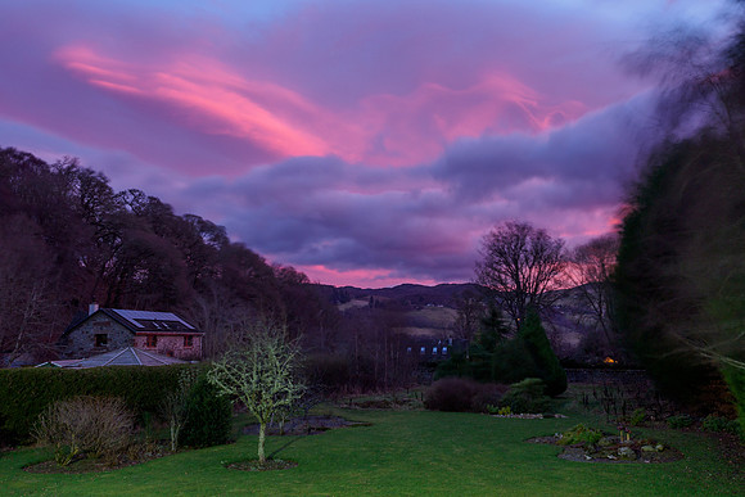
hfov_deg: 53.9
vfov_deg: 37.5
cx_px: 372
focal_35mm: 35
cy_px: 217
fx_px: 732
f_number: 7.1
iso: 200
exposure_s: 5
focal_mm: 17
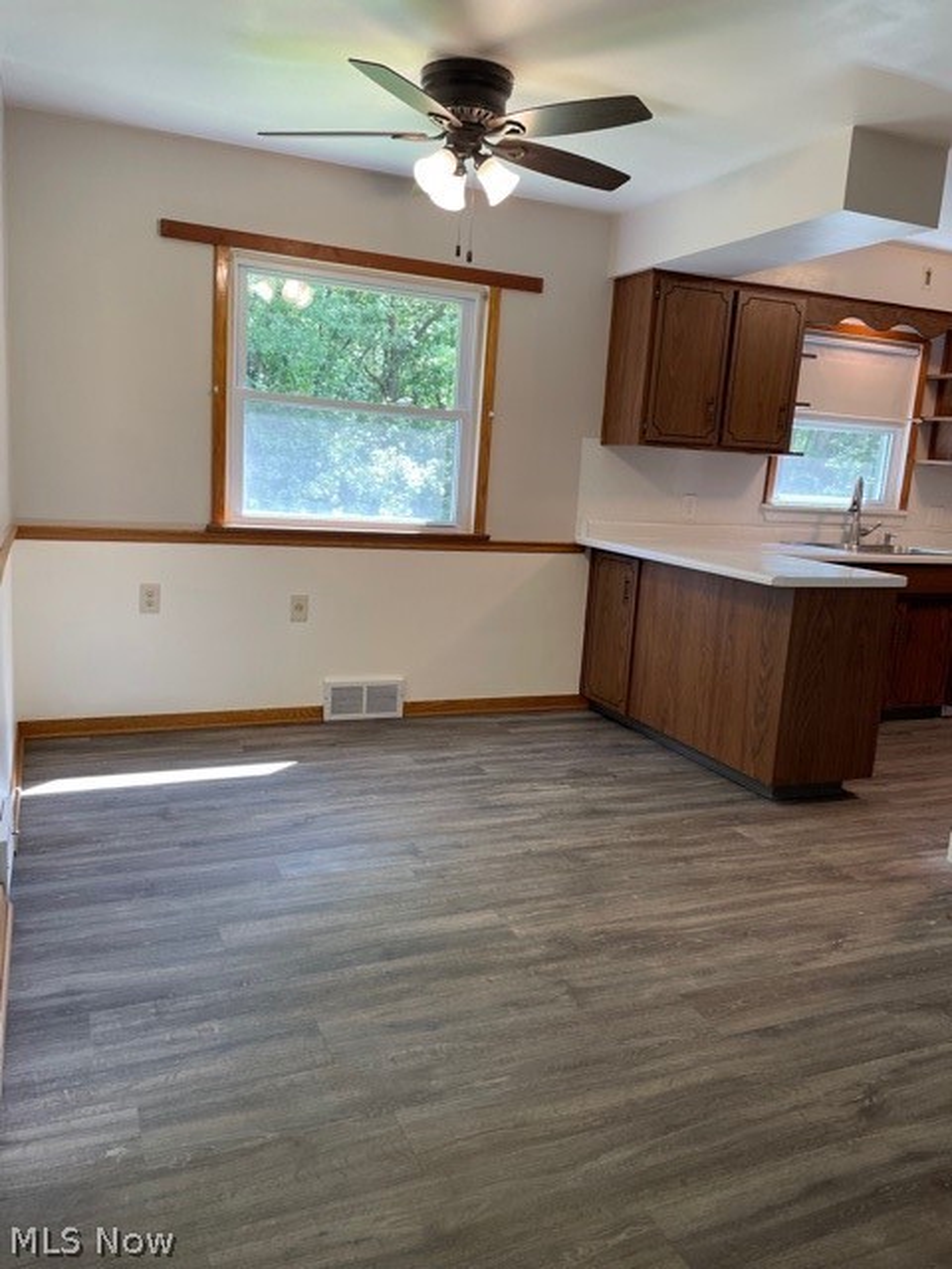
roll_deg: -3.0
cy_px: 634
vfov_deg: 67.3
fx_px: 953
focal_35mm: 26
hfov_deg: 53.1
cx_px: 476
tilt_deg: -9.4
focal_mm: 4.2
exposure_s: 1/120
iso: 100
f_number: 1.6
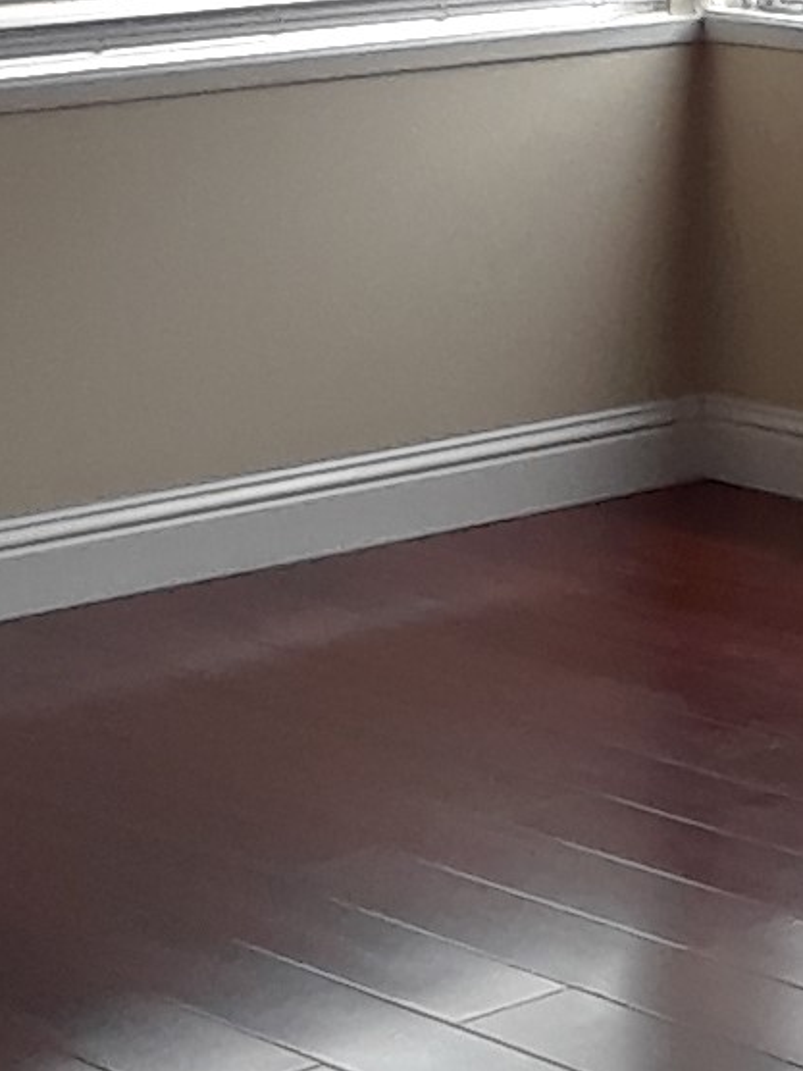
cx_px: 868
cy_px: 518
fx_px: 4299
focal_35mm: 139
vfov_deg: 14.2
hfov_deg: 10.5
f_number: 1.9
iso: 64
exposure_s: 1/120
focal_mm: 2.47
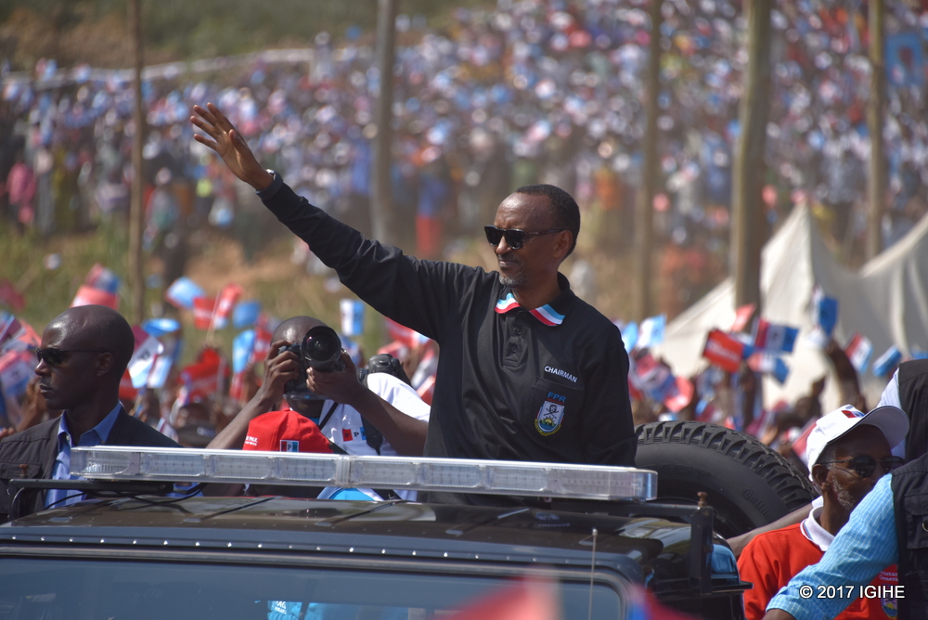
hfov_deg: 6.9
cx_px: 464
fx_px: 7737
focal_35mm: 300
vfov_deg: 4.6
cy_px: 310
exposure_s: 1/2500
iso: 500
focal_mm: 300
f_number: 6.3
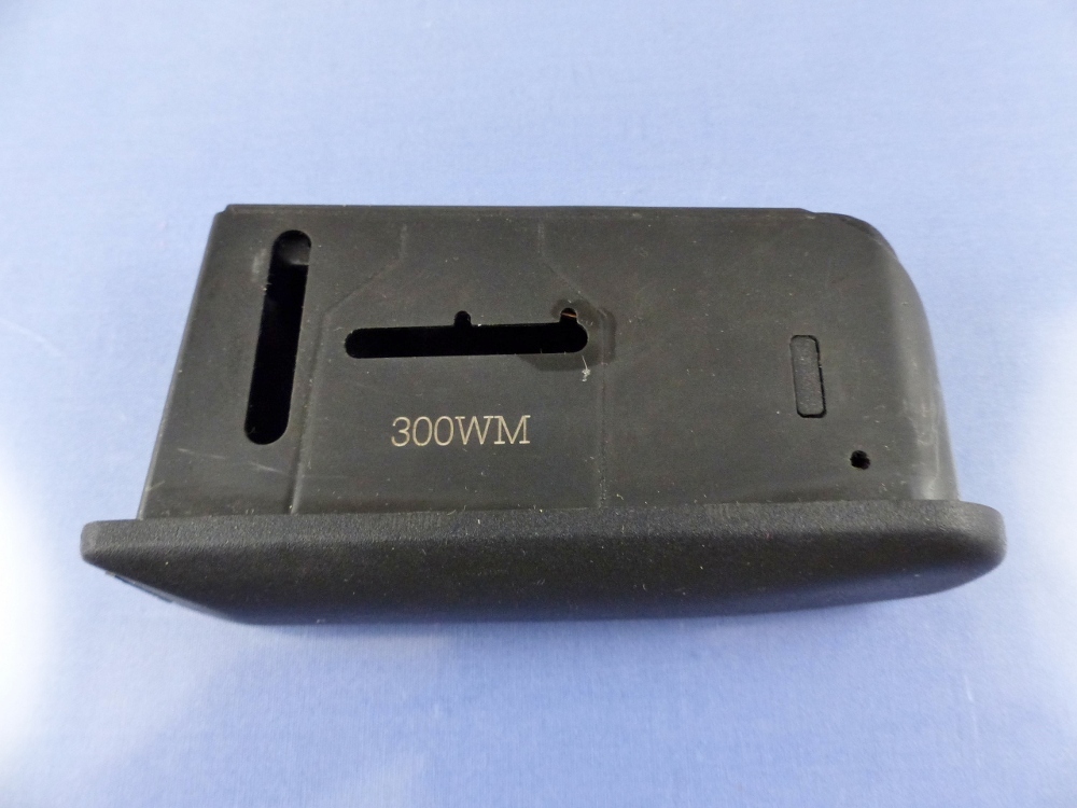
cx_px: 538
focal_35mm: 25
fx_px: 778
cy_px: 404
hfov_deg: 69.4
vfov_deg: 54.9
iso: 400
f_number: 2.8
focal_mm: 4.5
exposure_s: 1/60
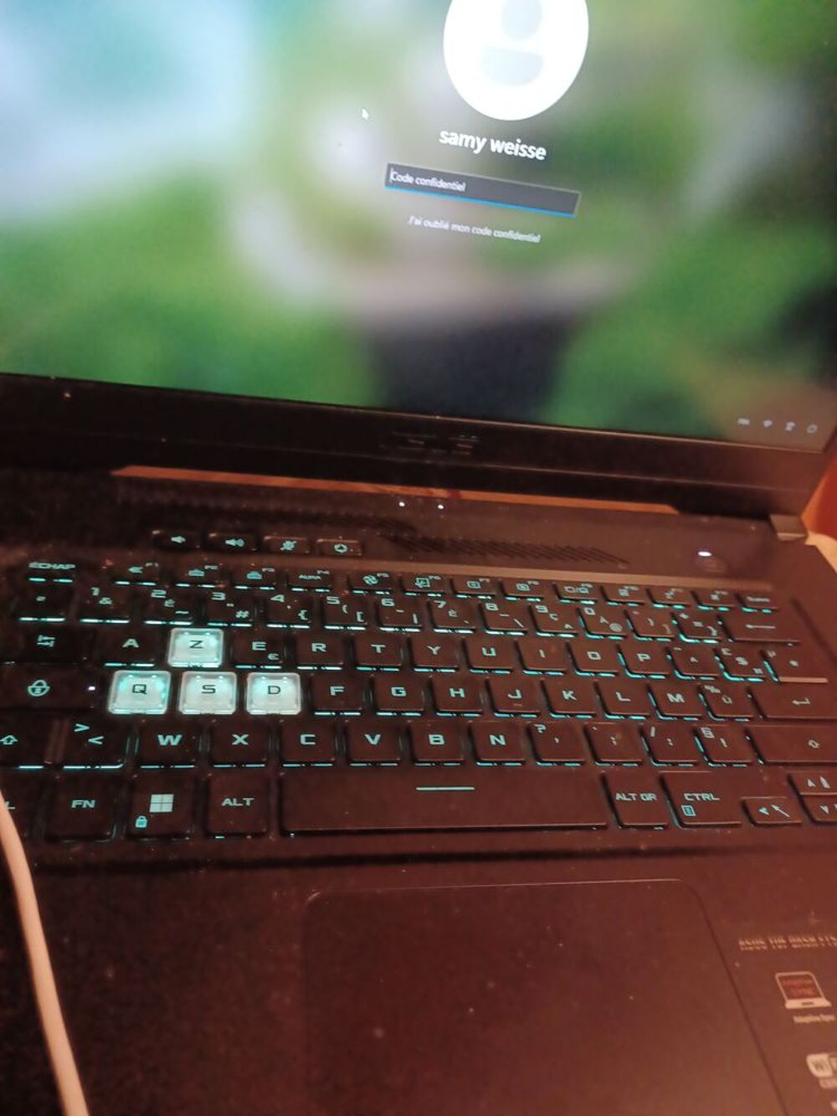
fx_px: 806
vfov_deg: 69.4
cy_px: 558
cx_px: 418
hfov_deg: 54.9
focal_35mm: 25
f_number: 1.8
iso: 1130
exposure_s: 1/20
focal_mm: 4.6
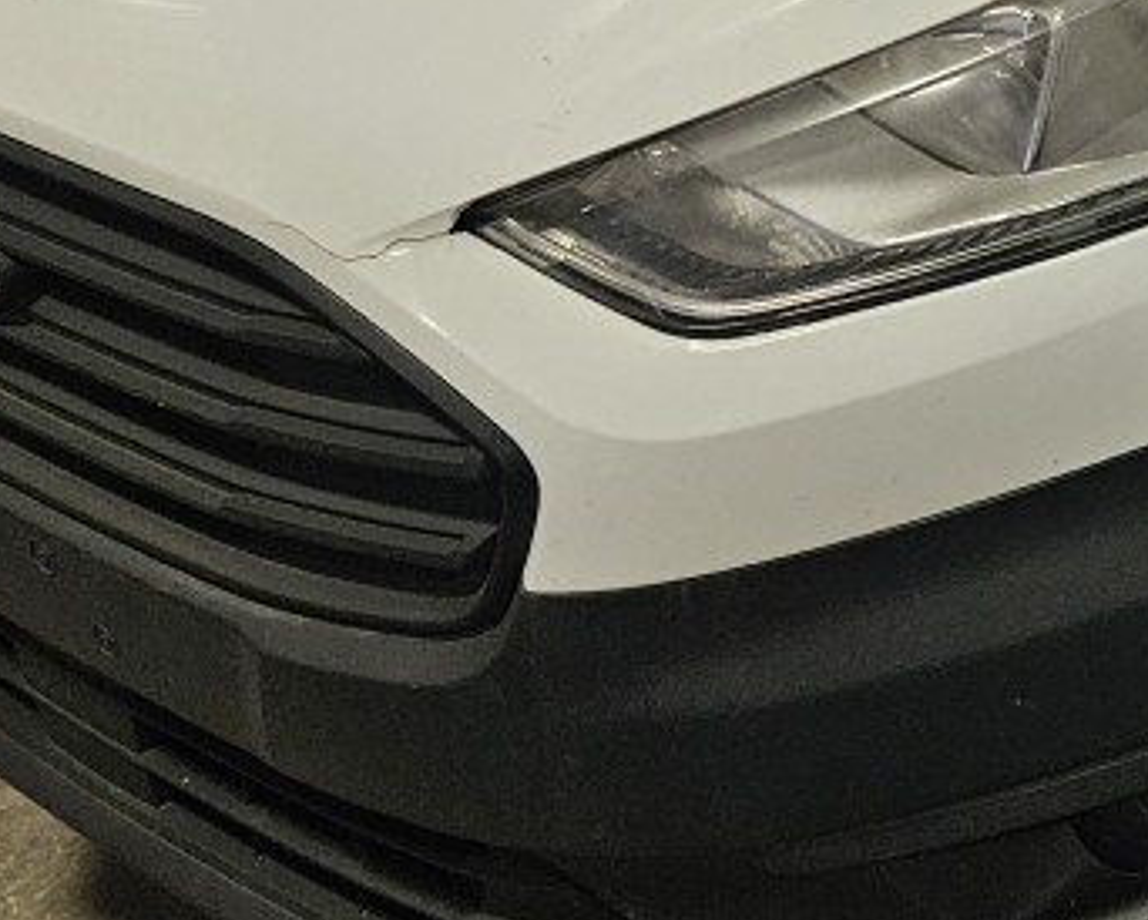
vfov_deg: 17.5
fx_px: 2856
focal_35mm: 84
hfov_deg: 20.2
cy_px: -181
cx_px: 1621
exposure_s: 1/120
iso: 400
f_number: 1.8
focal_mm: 5.4
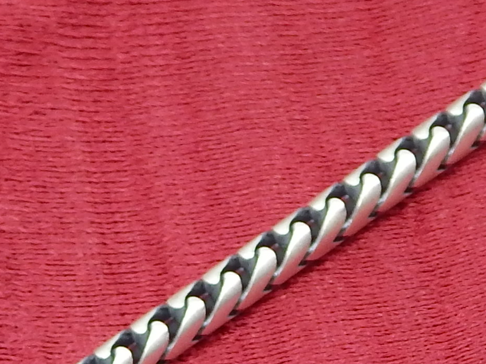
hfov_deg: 6.5
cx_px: -199
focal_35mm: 301
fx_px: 4225
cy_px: 571
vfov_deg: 4.9
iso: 125
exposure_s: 1/80
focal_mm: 10.9
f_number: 4
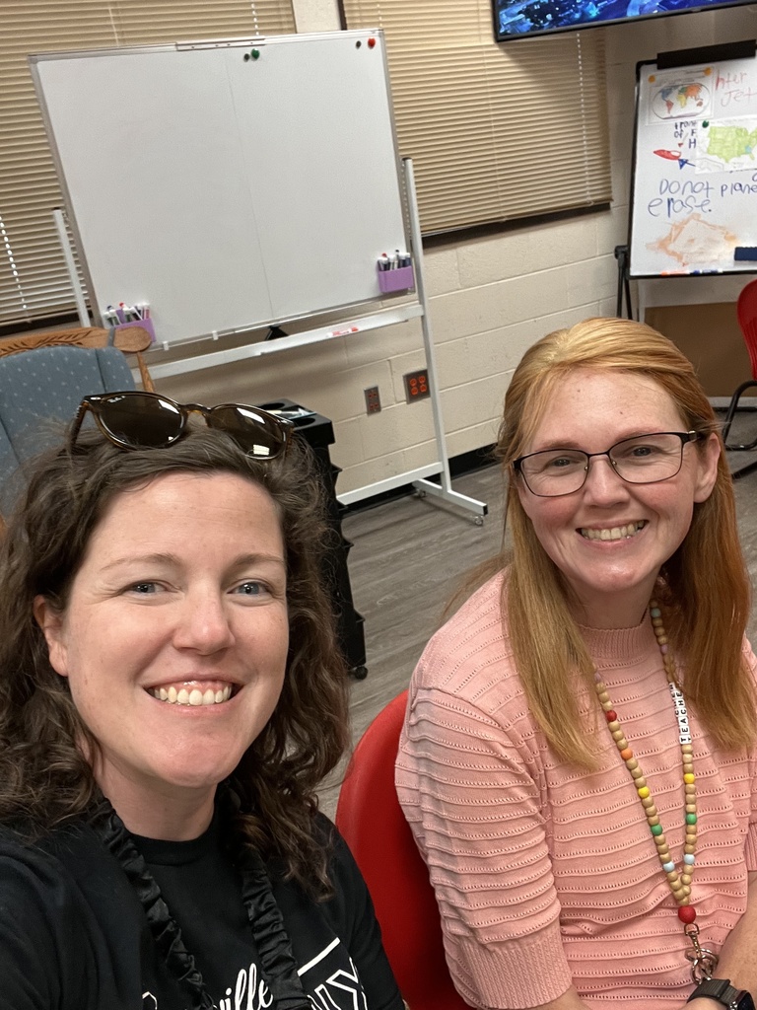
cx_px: 378
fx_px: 875
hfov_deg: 46.8
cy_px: 505
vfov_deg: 60.0
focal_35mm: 30
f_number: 2.2
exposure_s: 1/41
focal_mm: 2.71
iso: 160
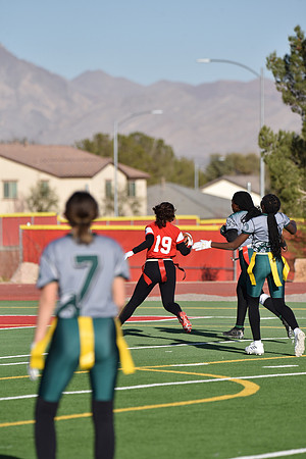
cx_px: 153
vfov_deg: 6.1
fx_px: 4335
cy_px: 230
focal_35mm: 340
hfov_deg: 4.0
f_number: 6
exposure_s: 1/1000
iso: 140
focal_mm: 340
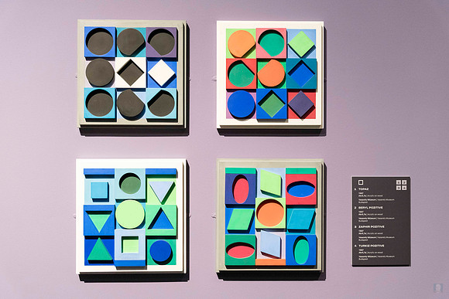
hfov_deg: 53.7
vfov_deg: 37.3
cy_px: 150
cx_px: 224
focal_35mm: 36
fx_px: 443
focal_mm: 35
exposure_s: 1/80
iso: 2000
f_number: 3.5
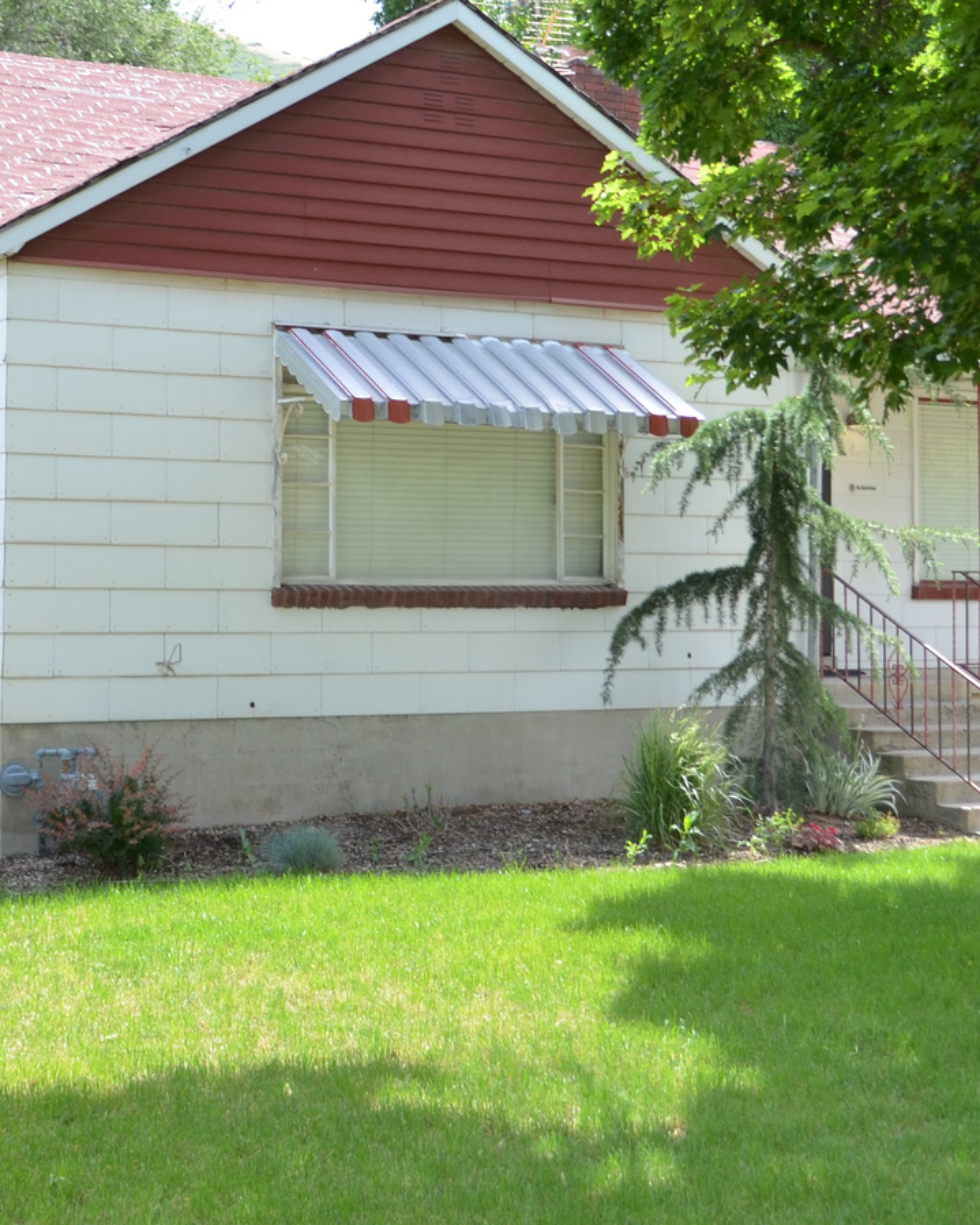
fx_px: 2321
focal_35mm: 64
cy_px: 459
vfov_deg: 29.5
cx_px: 439
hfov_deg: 23.8
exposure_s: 1/200
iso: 100
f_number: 4.5
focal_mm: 20
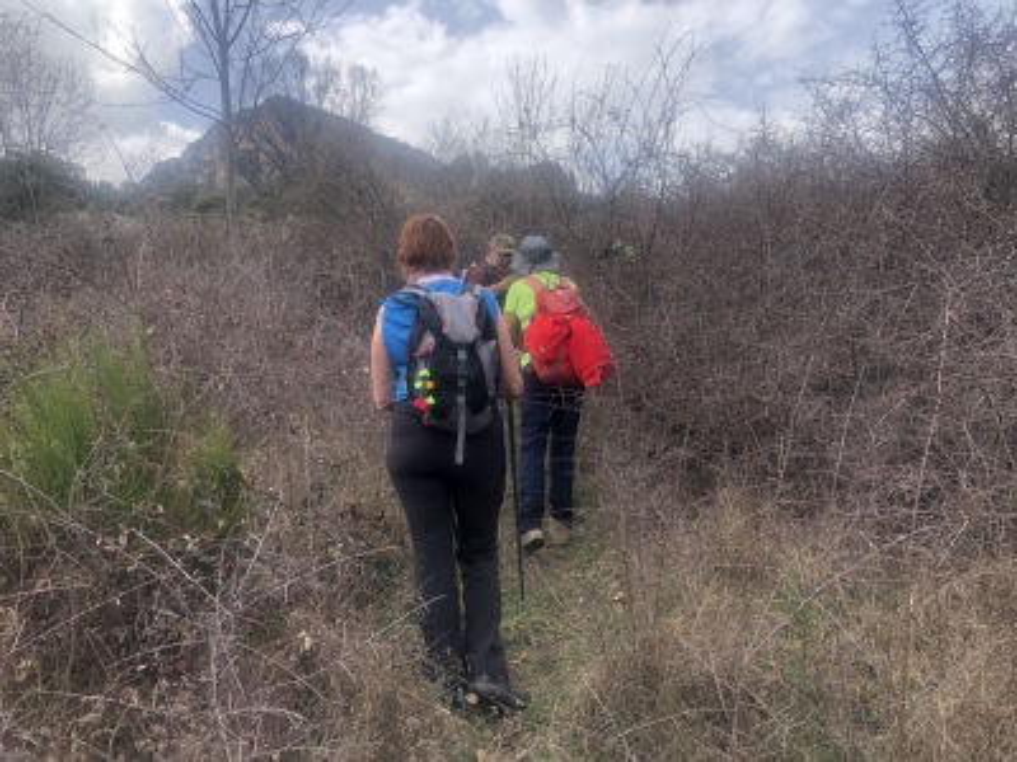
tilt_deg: +3.0
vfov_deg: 49.7
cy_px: 381
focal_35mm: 28
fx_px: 823
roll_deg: +1.4
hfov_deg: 63.4
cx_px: 508
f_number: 1.8
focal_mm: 3.99
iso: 20
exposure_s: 1/615
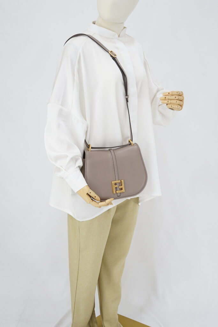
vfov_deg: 39.6
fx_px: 454
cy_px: 164
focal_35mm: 50
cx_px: 109
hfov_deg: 27.0
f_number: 9
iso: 640
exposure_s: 1/4
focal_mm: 50
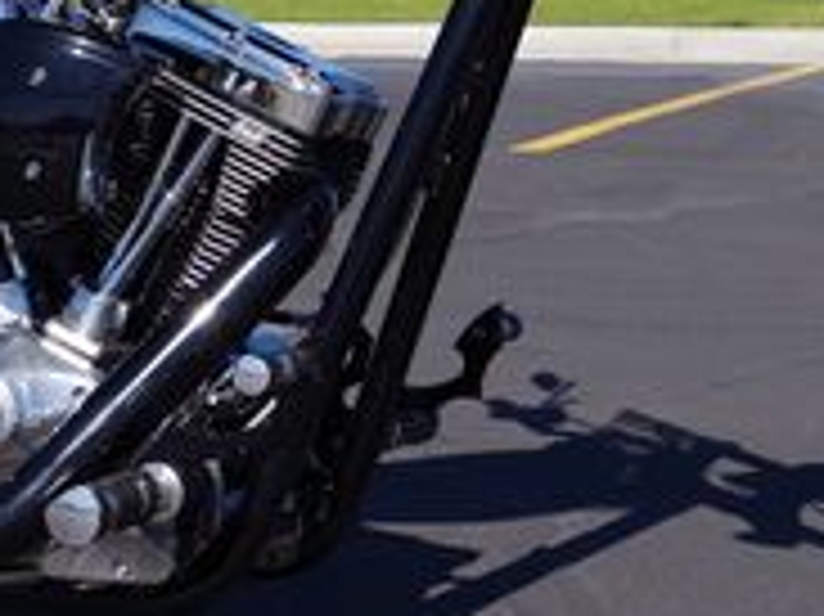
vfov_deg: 14.4
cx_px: 482
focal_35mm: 101
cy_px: -25
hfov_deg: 19.4
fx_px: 2403
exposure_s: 1/320
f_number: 8
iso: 100
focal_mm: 20
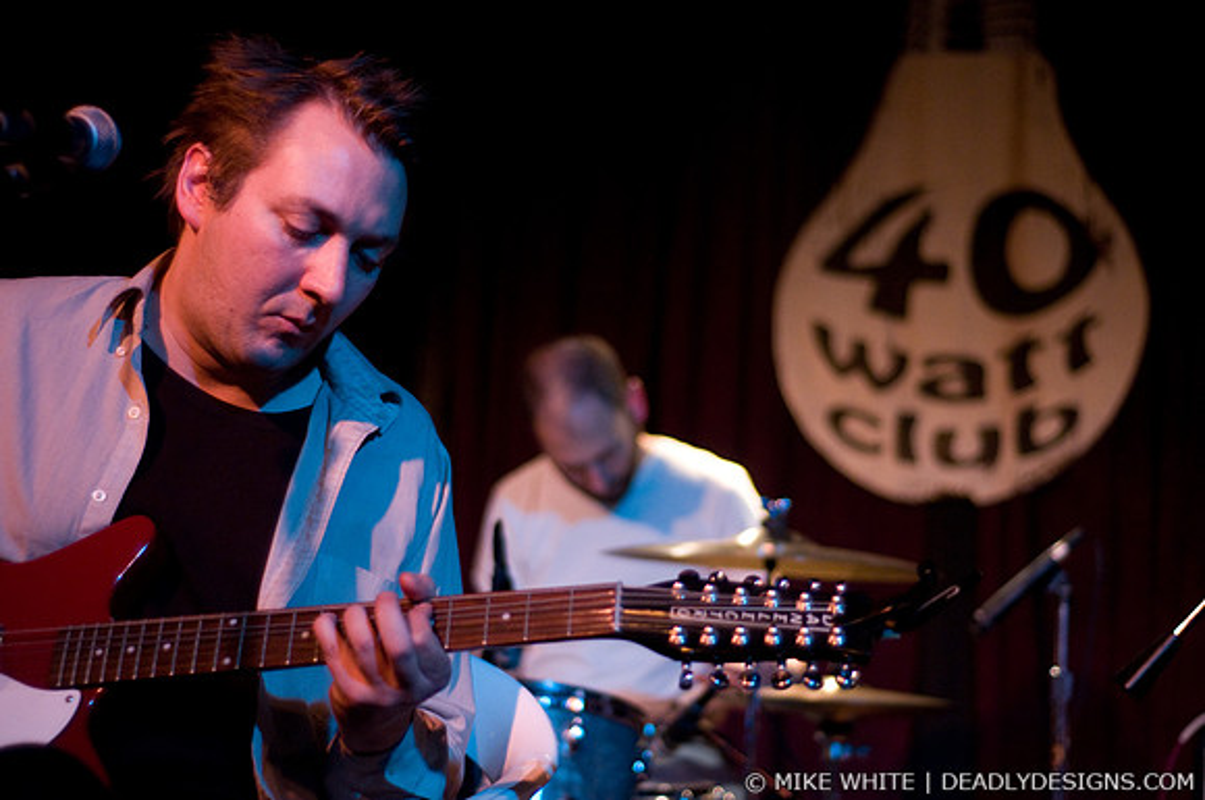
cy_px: 400
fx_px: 2507
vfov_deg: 18.1
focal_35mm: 75
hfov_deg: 27.0
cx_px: 602
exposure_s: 1/80
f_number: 1.8
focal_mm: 50
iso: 1000
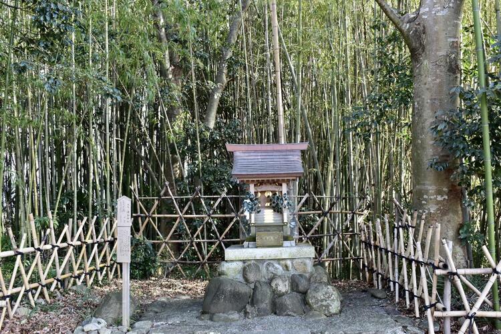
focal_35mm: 40
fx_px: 564
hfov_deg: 47.9
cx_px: 250
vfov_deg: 33.0
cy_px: 167
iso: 400
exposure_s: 1/50
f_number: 8
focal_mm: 27
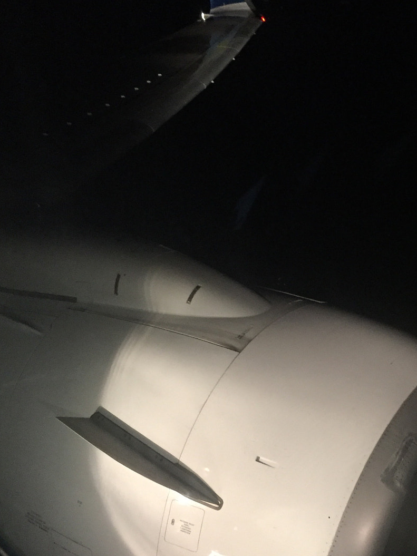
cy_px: 344
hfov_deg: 32.3
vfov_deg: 42.7
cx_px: 305
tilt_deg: -20.9
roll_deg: -0.6
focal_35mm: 44
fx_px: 707
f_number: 2.2
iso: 250
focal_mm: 4.15
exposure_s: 1/20
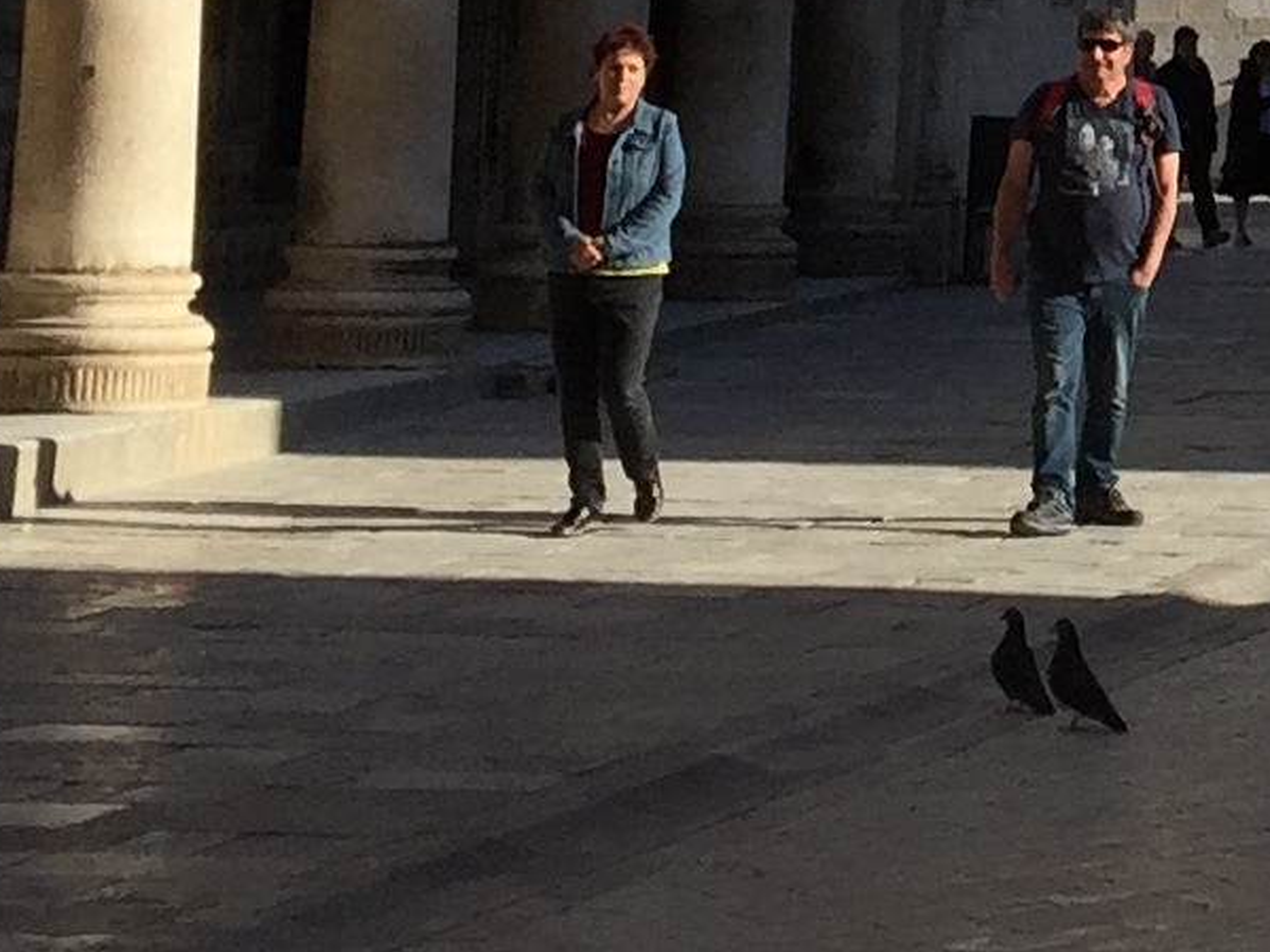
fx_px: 5796
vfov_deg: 8.9
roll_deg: -0.4
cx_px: 2105
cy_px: -893
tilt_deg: +10.3
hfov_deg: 11.8
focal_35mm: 158
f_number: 2.2
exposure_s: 1/2083
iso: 32
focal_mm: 4.15
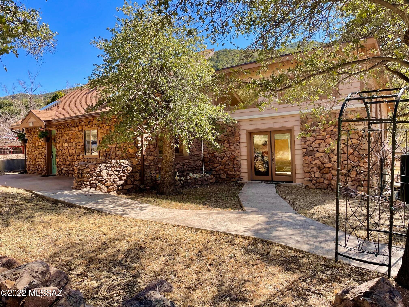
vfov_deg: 53.1
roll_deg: +2.1
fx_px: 307
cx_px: 204
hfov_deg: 67.3
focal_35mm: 26
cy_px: 154
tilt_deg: -0.3
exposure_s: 1/1092
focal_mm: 4.2
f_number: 1.6
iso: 32
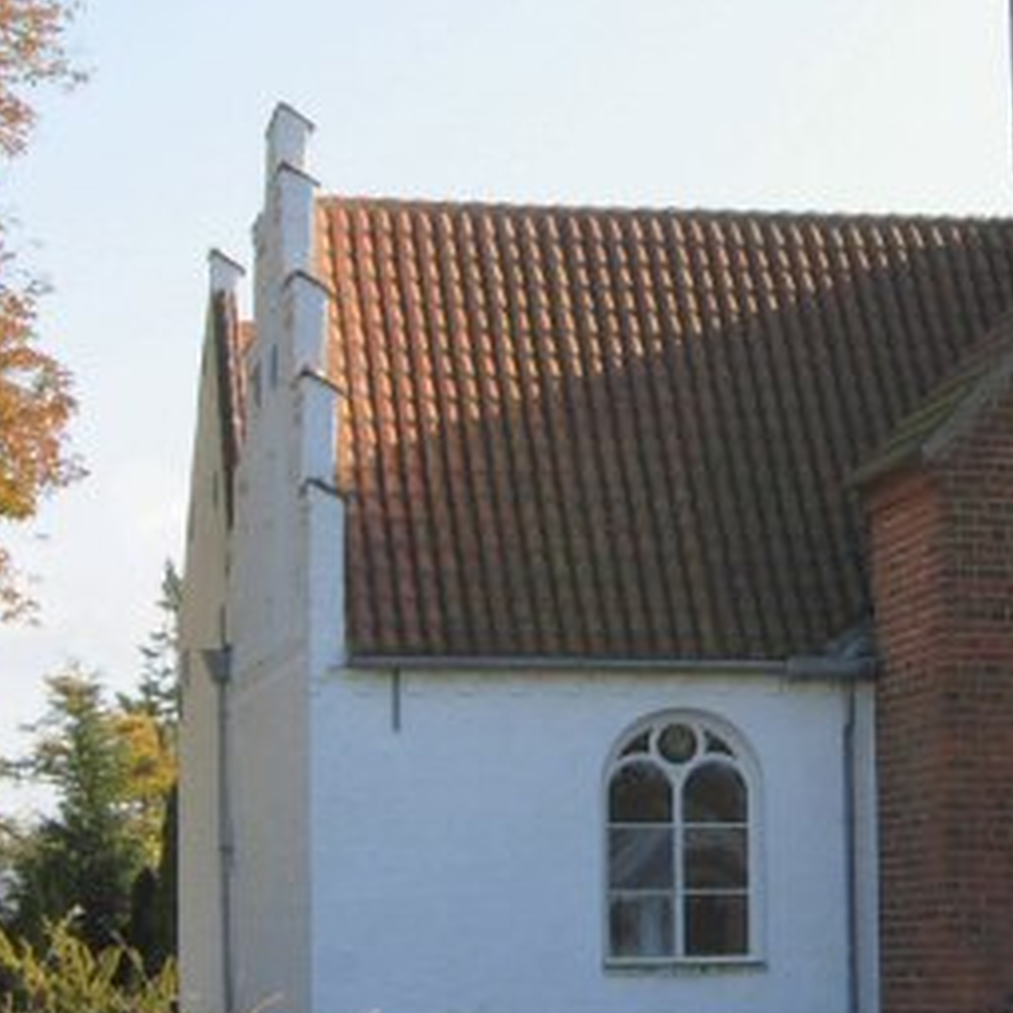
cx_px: 835
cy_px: 255
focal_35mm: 112
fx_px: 3708
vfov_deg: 15.5
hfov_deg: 15.4
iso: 50
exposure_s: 1/235
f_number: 4.3
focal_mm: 7.5
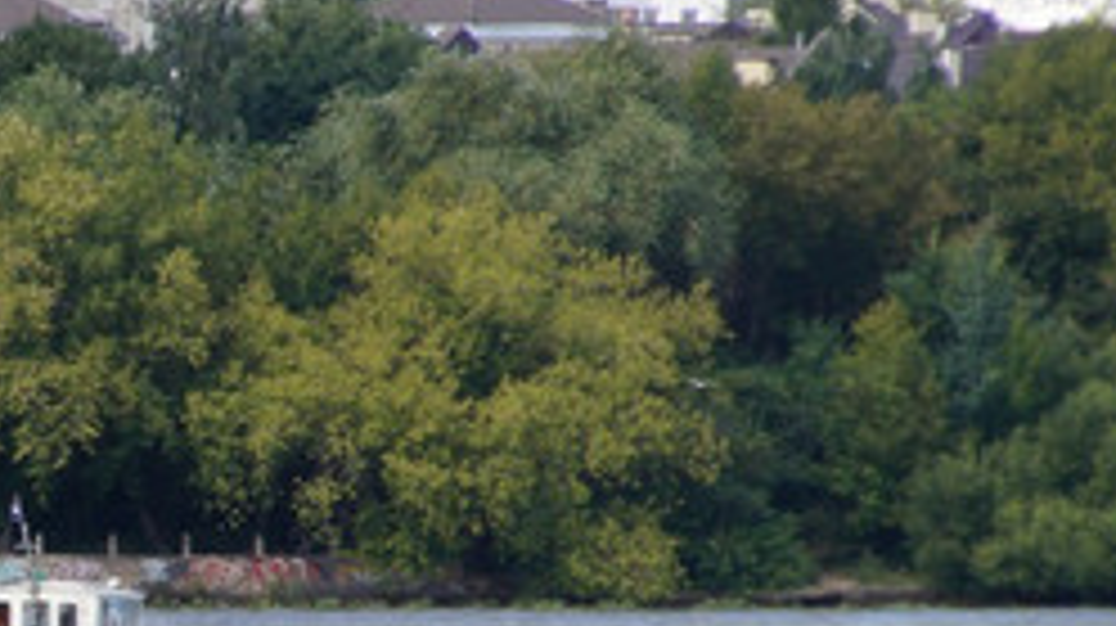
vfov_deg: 1.1
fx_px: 33587
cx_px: -40
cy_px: 558
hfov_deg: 1.9
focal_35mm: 1136
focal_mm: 280
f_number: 6.3
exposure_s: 1/500
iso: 250
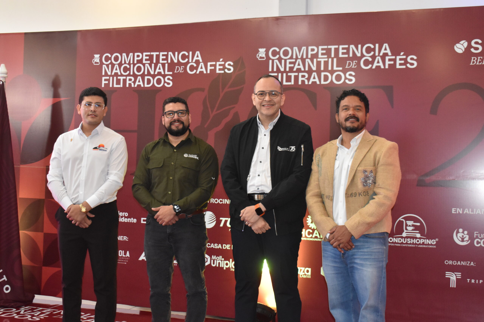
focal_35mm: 48
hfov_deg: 41.1
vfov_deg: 28.1
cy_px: 161
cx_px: 242
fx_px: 645
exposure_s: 1/60
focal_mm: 32
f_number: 5.6
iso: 2500
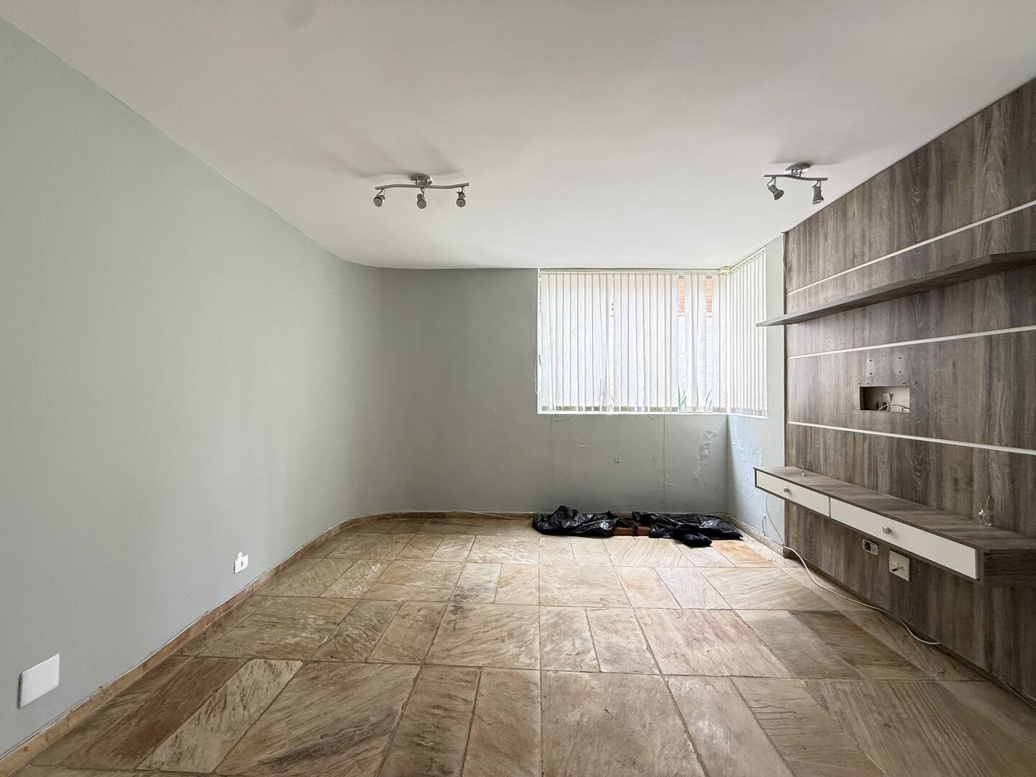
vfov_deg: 85.7
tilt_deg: +1.2
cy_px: 388
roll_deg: +0.0
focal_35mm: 14
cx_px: 518
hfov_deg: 102.1
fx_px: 419
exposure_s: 1/73
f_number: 2.2
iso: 320
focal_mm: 2.22
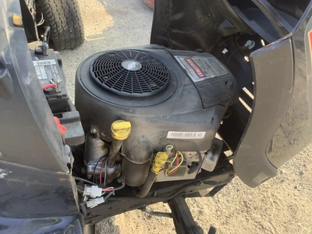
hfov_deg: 58.4
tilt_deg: -44.4
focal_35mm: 31
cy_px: 117
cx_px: 156
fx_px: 279
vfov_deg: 45.4
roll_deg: -8.6
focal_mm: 3.3
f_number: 2.4
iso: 32
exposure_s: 1/120
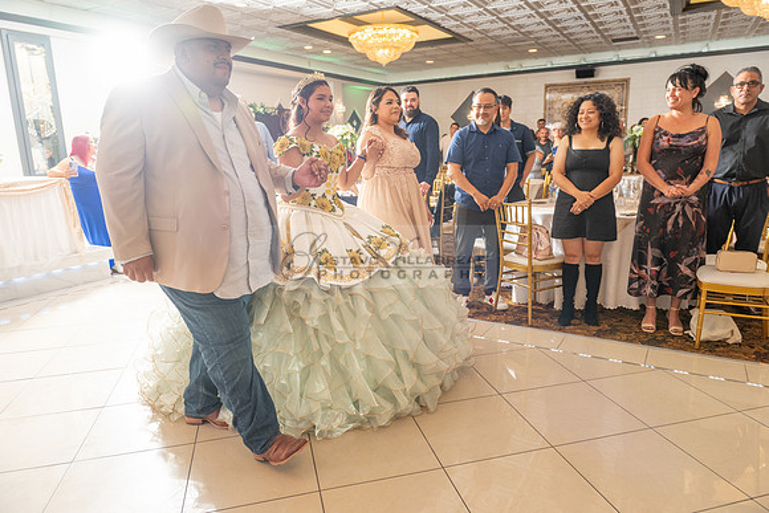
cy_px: 256
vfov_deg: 53.2
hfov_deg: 73.7
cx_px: 384
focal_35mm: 24
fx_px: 513
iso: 500
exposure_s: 1/200
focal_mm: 24
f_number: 4.5
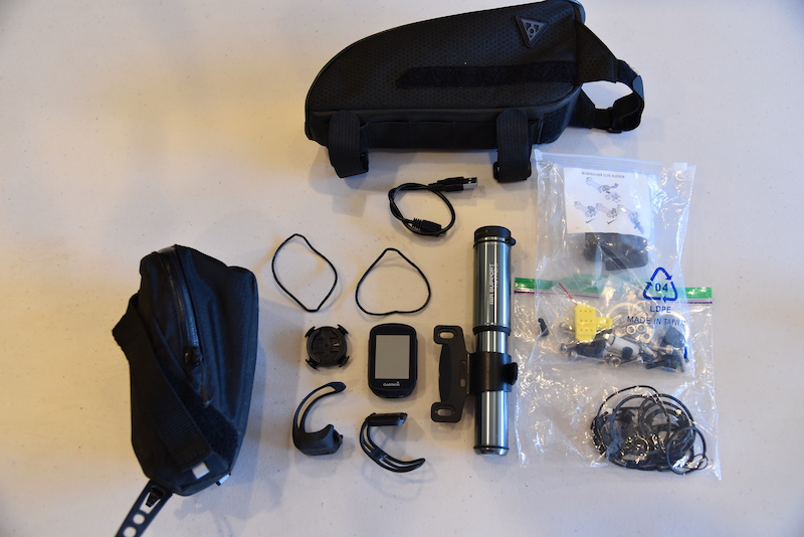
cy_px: 268
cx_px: 402
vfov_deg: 41.1
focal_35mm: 32
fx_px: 715
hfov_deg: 58.7
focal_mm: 32
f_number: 4
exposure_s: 1/60
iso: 640
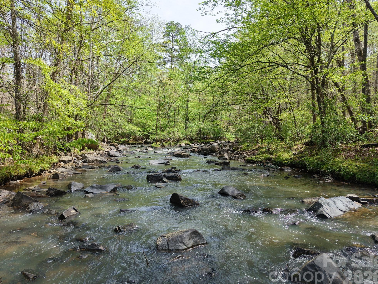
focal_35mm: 25
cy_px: 143
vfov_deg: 54.9
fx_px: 273
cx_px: 188
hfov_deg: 69.4
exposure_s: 1/2000
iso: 410
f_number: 1.8
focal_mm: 8.67
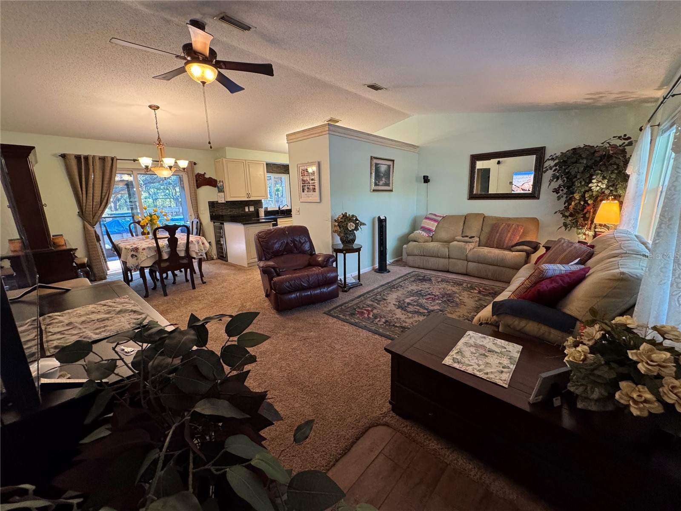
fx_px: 275
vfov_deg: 85.7
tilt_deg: -12.3
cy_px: 256
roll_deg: +1.6
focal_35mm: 14
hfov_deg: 102.1
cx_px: 340
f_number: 2.2
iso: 500
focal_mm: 2.22
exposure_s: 1/60
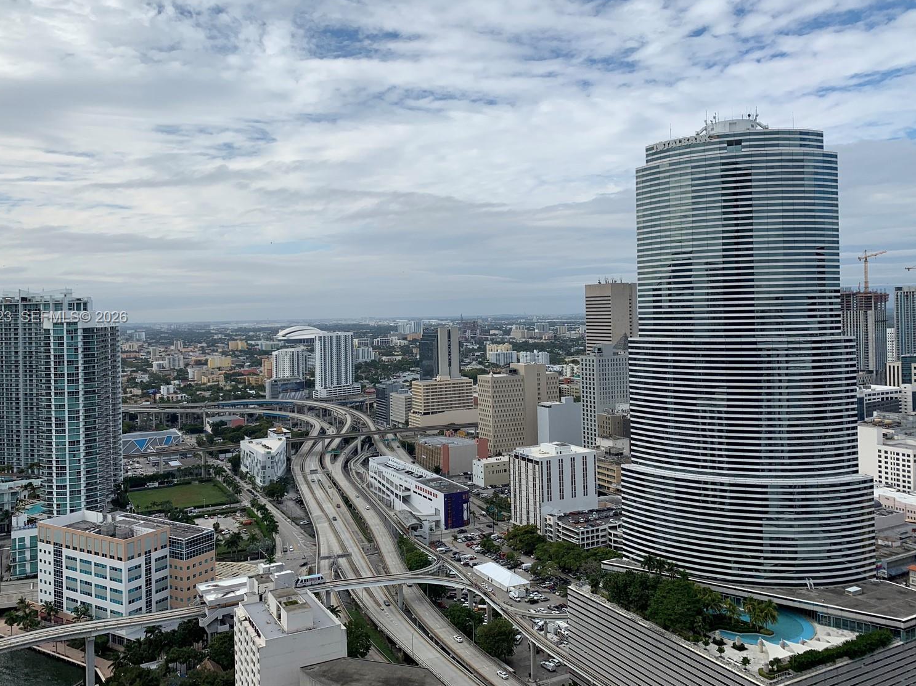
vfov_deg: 49.7
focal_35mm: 28
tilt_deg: +0.2
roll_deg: +0.7
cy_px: 318
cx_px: 428
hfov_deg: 63.4
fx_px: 741
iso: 25
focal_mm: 4.25
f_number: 1.8
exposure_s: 1/4098
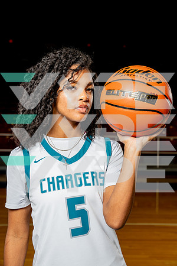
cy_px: 133
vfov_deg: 34.5
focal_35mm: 58
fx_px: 428
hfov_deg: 23.4
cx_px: 88
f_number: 5.6
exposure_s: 1/250
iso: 640
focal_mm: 58
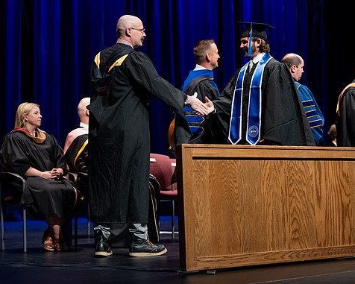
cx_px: 207
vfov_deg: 19.2
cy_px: 143
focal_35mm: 80
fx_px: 841
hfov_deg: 23.8
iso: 500
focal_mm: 70
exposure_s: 1/250
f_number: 2.8
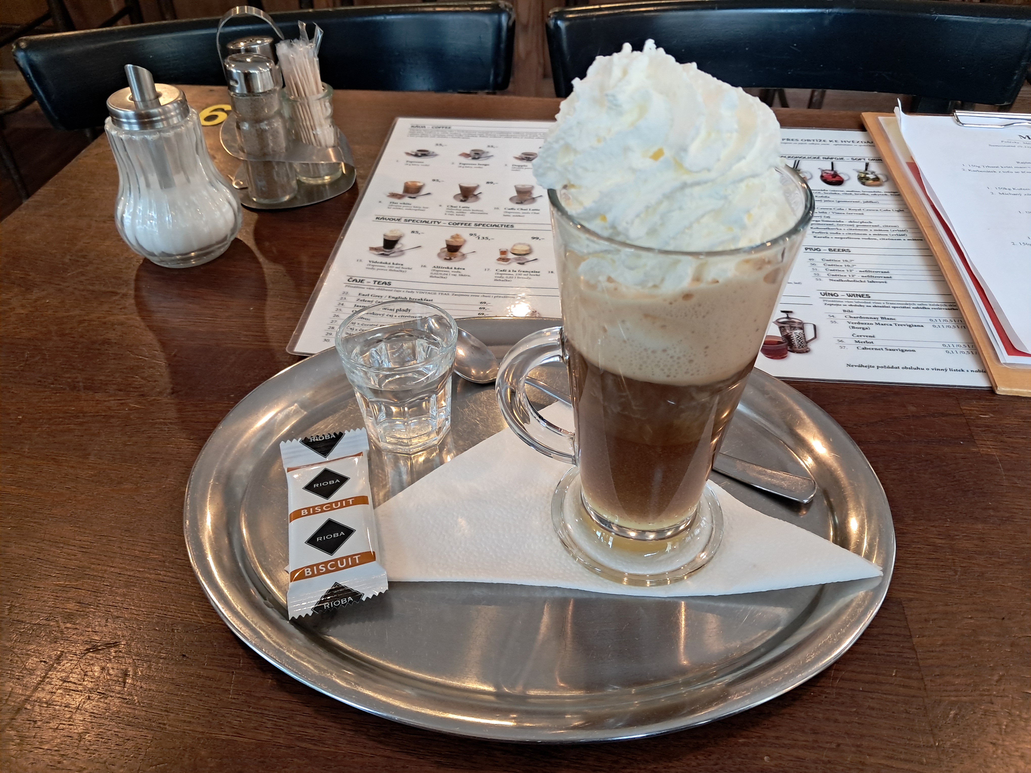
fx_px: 804
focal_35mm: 27
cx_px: 516
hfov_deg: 65.3
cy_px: 386
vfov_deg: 51.4
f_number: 1.8
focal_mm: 4
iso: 320
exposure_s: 1/50
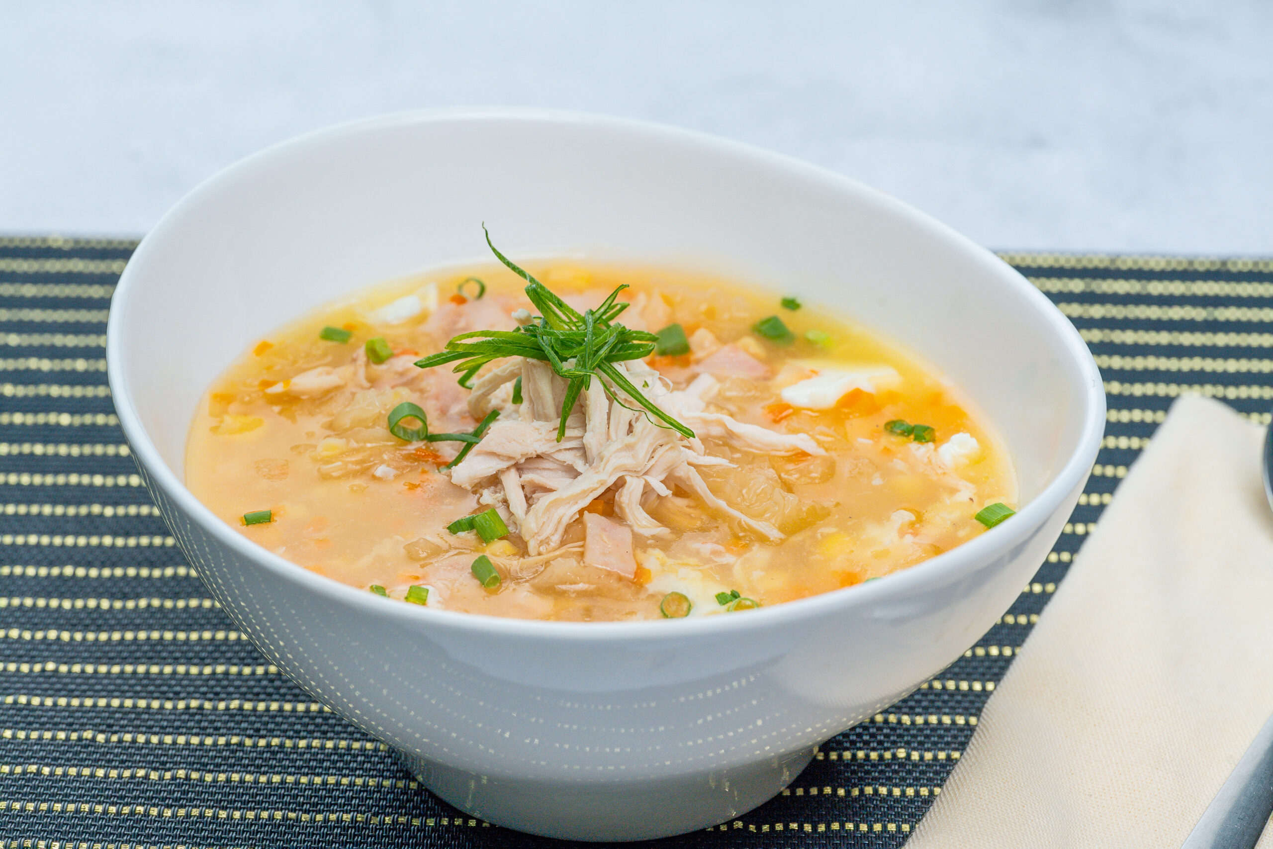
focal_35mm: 105
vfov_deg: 13.0
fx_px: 3713
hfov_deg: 19.5
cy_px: 424
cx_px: 636
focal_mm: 105
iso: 500
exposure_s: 1/160
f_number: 10
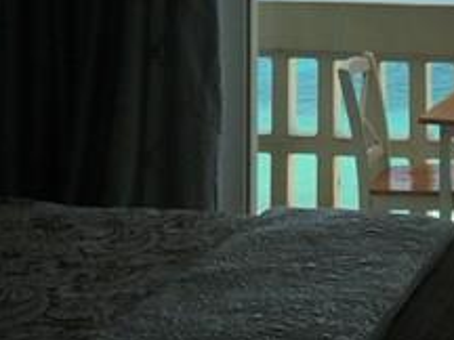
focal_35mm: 92
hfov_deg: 20.1
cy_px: -84
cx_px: 534
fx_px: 1207
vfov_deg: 15.4
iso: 25
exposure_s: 1/823
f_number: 2.4
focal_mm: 3.3
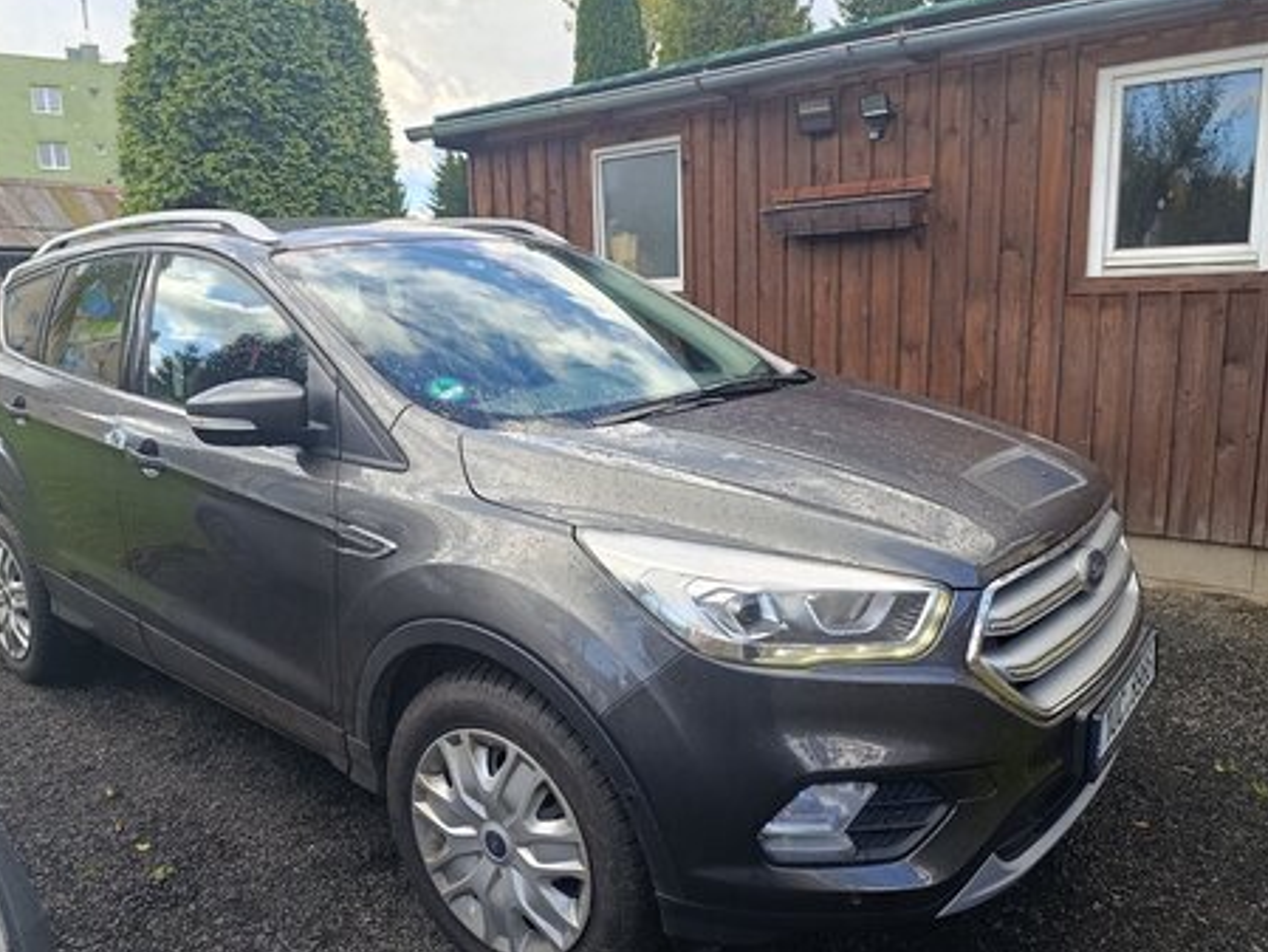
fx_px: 916
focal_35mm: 25
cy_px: 477
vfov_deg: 54.9
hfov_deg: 69.4
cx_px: 624
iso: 50
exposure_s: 1/119
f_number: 1.65
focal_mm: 6.11
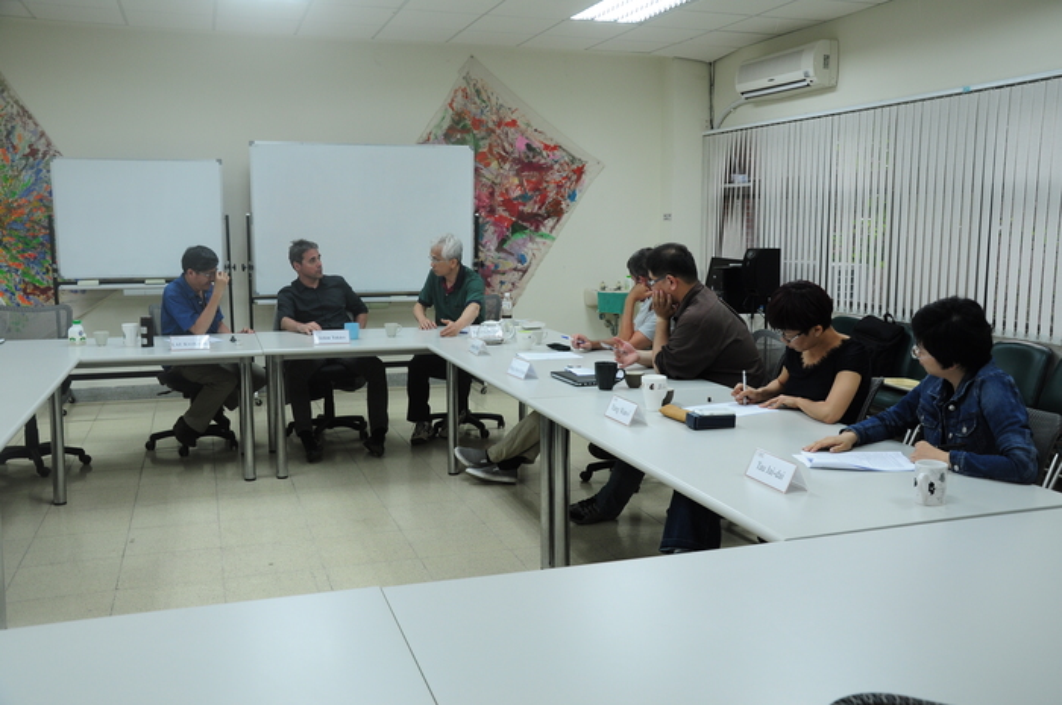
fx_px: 972
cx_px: 531
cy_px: 352
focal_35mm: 33
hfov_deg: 57.3
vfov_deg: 39.9
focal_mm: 22
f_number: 5.6
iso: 400
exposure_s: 1/40
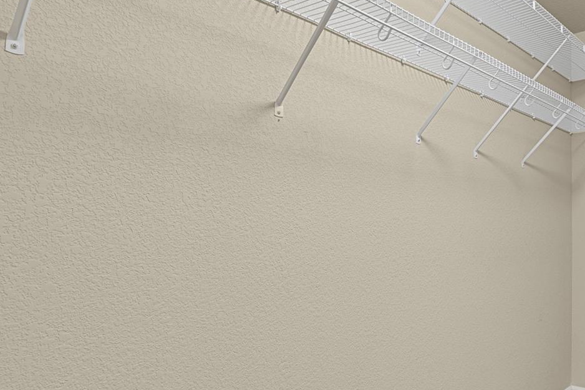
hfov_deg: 59.2
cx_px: 460
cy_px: 225
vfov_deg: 44.8
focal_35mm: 29
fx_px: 471
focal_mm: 17
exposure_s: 6
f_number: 8
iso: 250
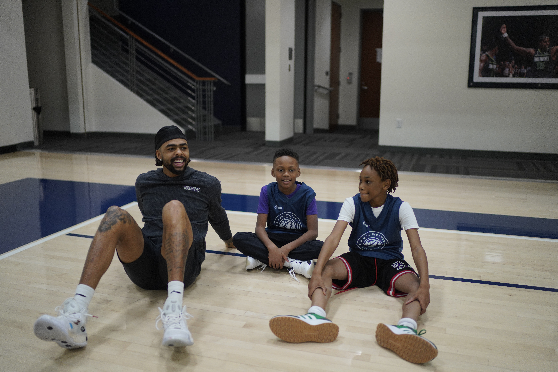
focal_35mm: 35
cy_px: 186
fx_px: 542
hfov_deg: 54.4
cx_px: 279
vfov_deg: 37.9
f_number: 1.4
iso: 800
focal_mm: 35
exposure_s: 1/1250
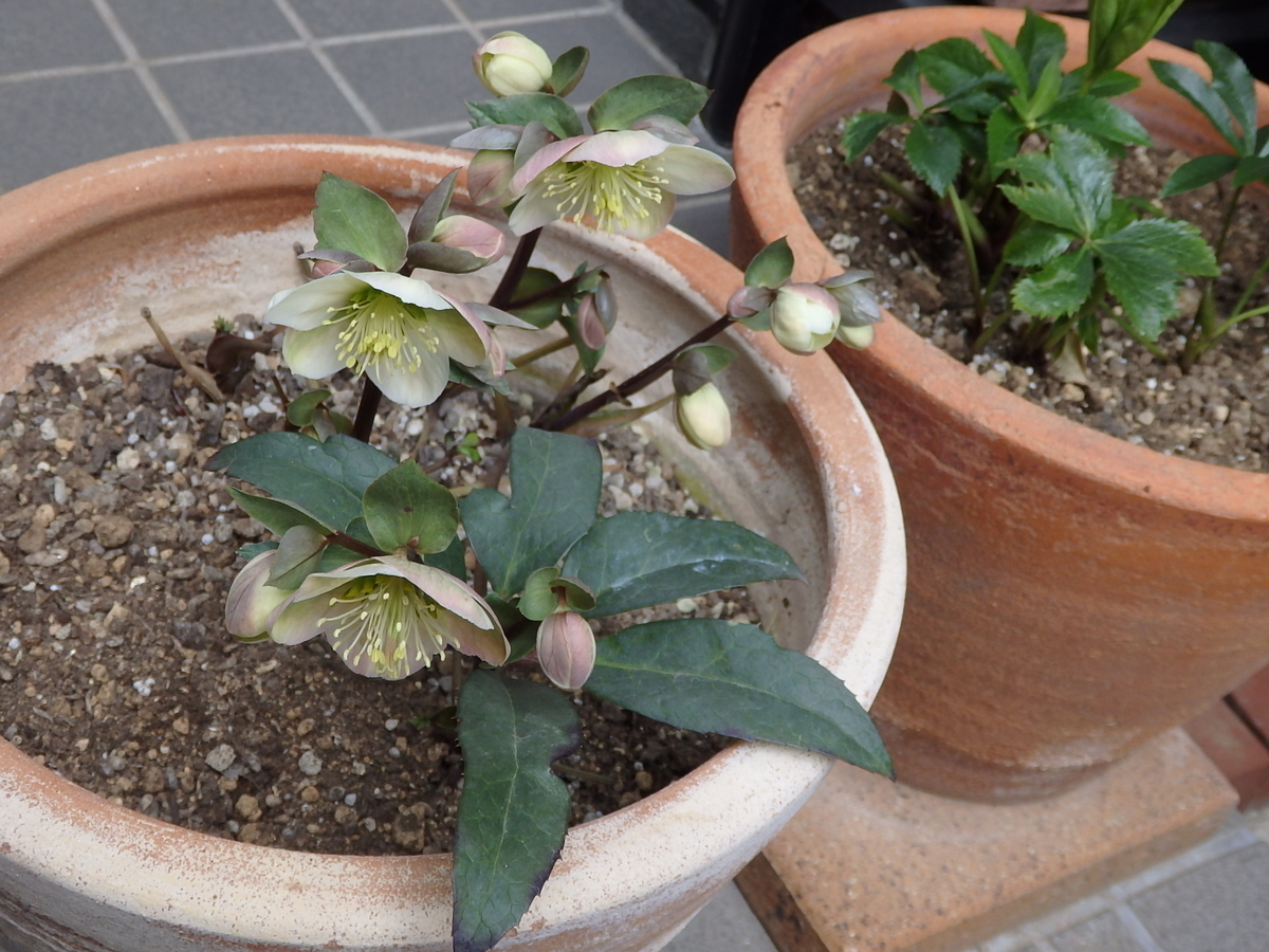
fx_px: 1650
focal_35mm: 45
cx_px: 634
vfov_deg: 32.2
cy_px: 476
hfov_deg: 42.1
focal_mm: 8
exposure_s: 1/80
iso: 125
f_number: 3.8
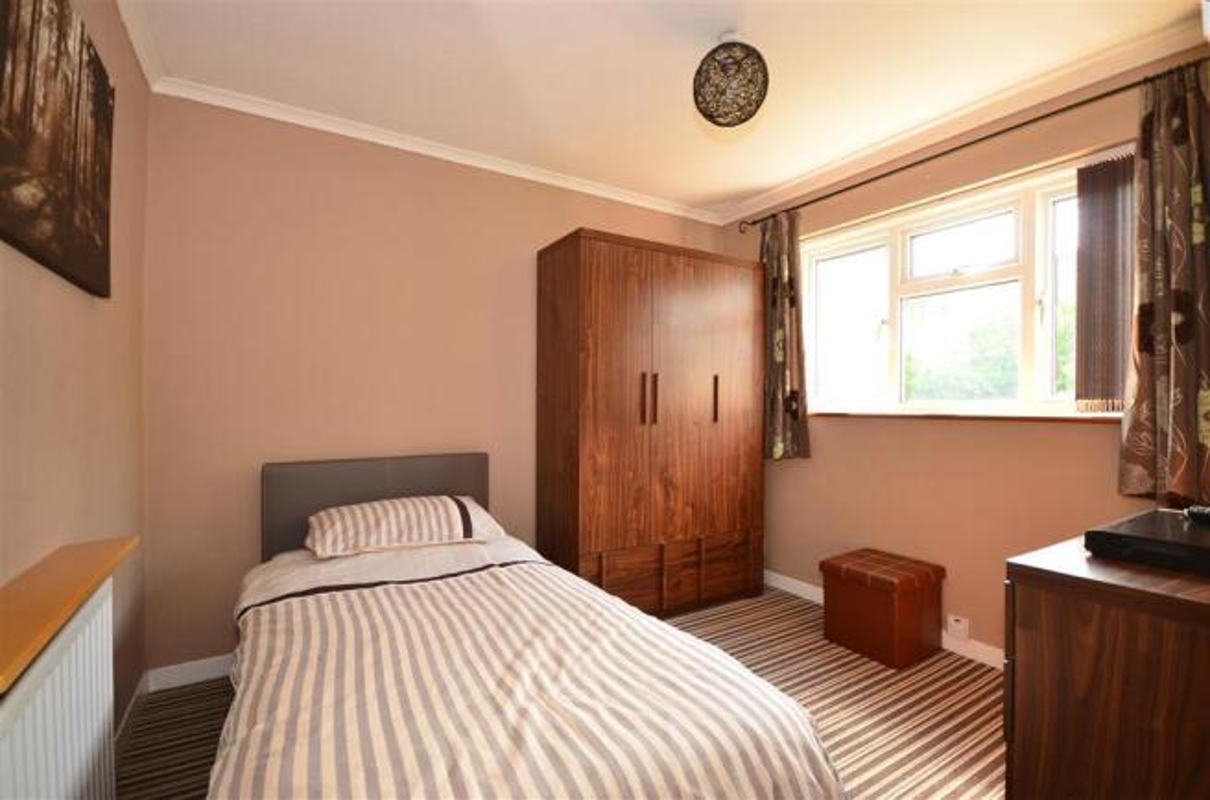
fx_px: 503
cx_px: 605
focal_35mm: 15
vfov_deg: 77.0
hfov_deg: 100.5
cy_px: 400
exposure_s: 1/13
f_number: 5
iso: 200
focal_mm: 10
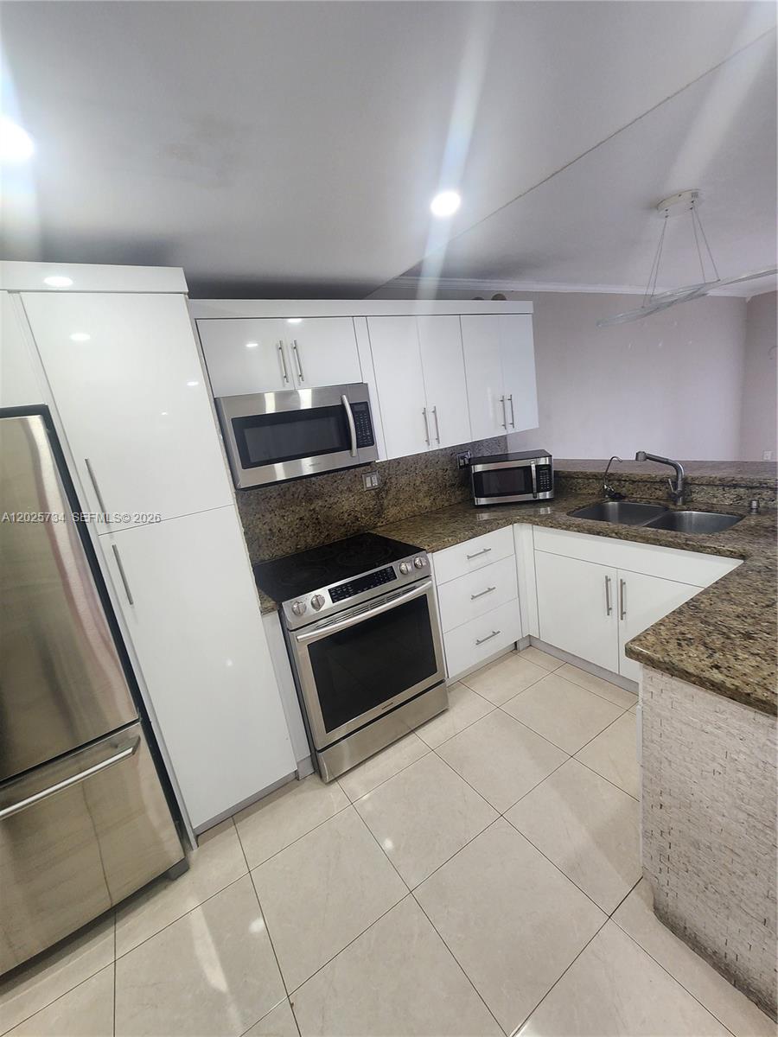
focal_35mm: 13
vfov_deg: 106.2
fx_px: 390
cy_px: 518
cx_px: 389
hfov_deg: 89.9
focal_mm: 2.2
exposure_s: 1/60
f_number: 2.2
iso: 160
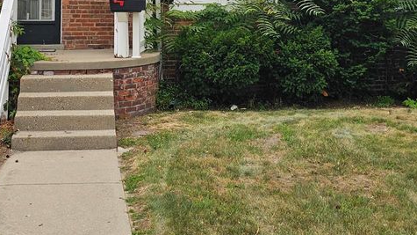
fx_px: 597
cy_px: -45
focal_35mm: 54
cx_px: 147
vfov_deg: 20.8
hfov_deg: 38.2
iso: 16
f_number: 1.7
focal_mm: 6.3
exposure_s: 1/180
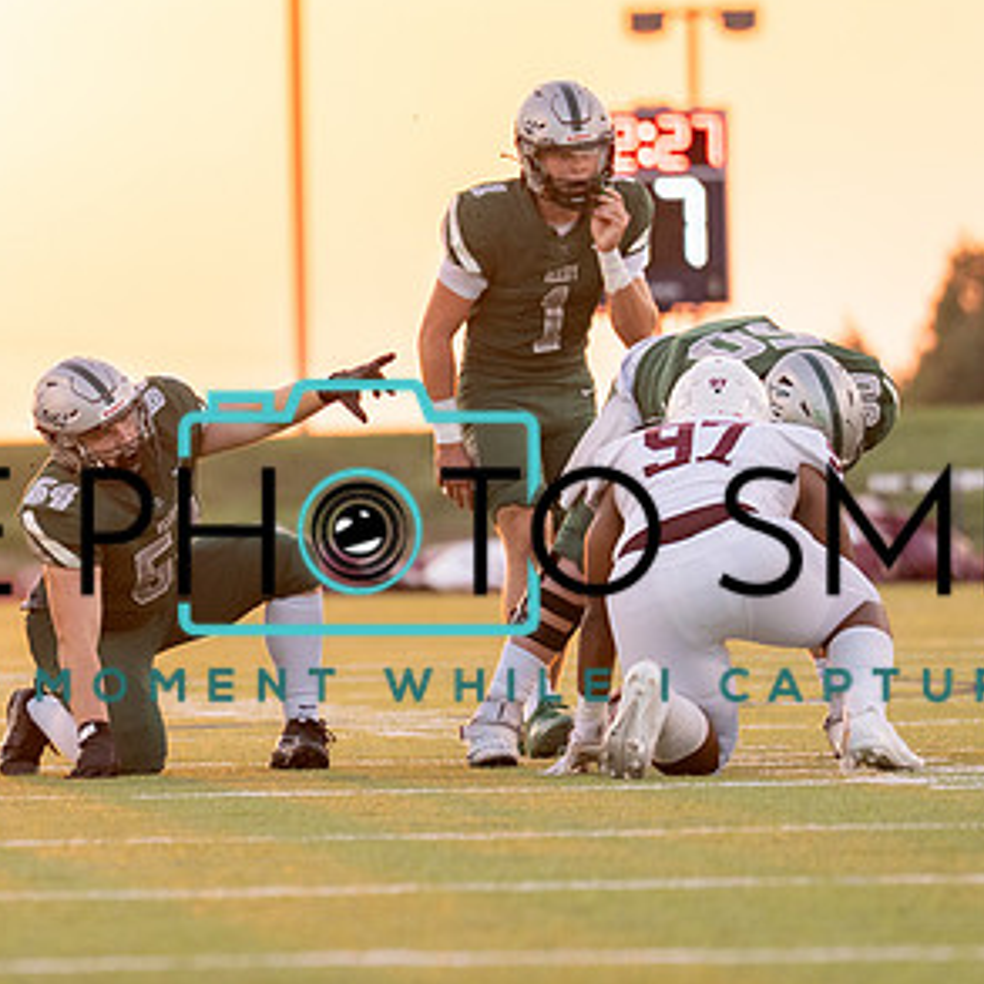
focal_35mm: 548
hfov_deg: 3.2
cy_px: 489
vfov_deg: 3.2
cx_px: 167
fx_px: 17624
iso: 640
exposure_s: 1/1250
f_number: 2.8
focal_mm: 200
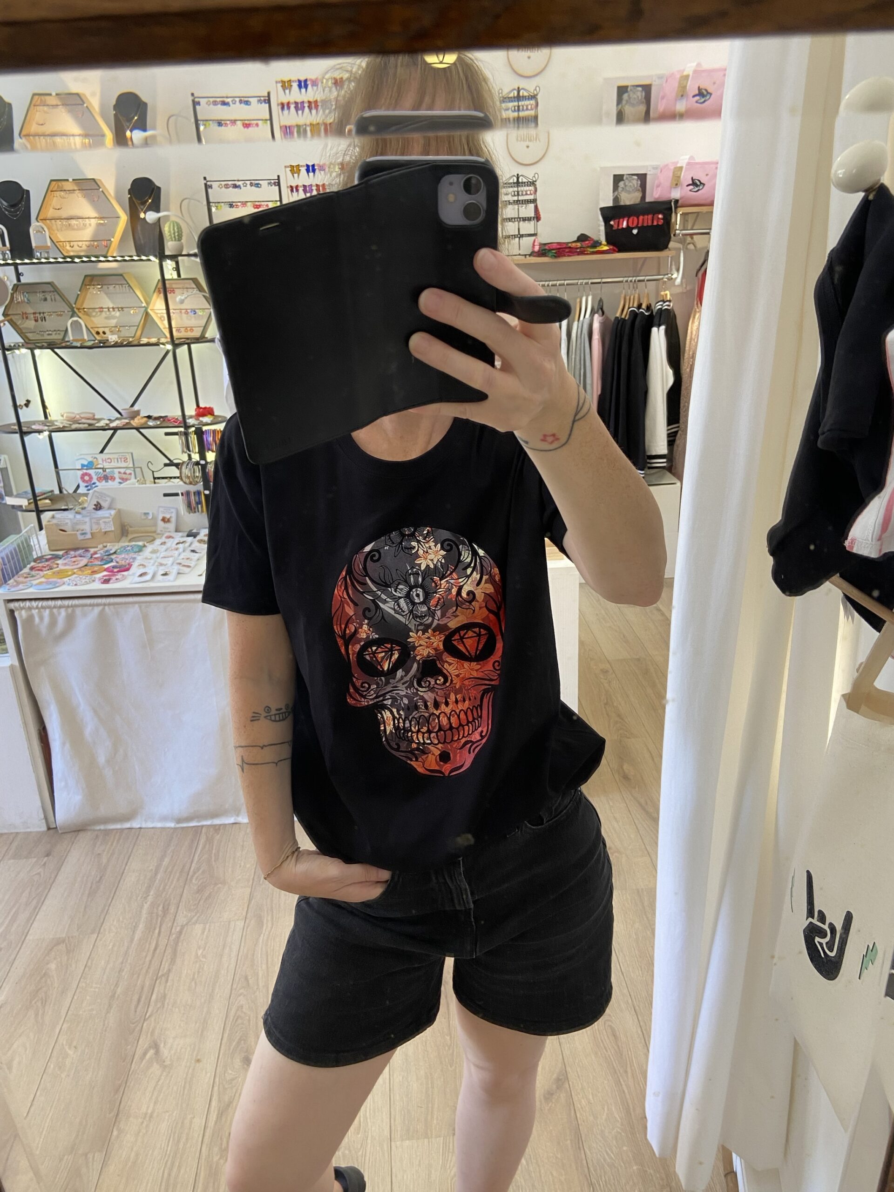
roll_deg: +2.6
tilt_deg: -26.7
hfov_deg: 53.1
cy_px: 596
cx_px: 447
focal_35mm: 26
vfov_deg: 67.3
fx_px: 895
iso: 80
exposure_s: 1/50
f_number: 1.8
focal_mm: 4.25
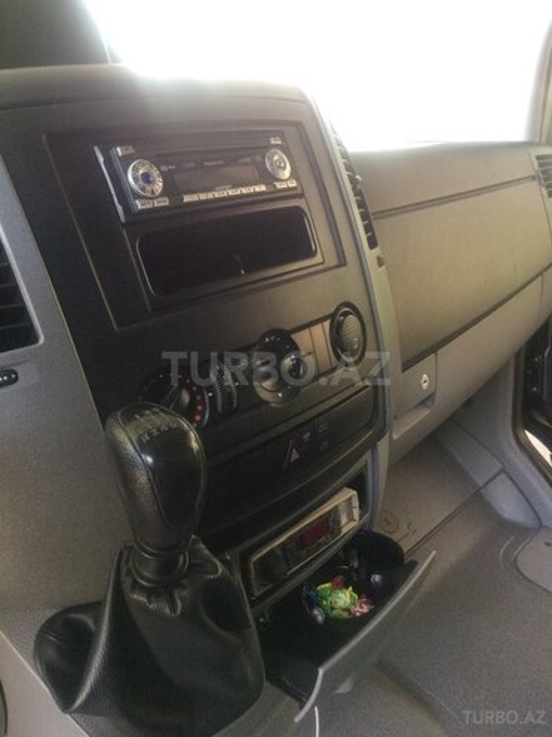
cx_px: 276
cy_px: 368
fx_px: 617
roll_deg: +1.3
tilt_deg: -23.1
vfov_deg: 61.7
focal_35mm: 29
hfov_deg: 48.2
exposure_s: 1/33
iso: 80
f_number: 2.2
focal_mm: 4.15
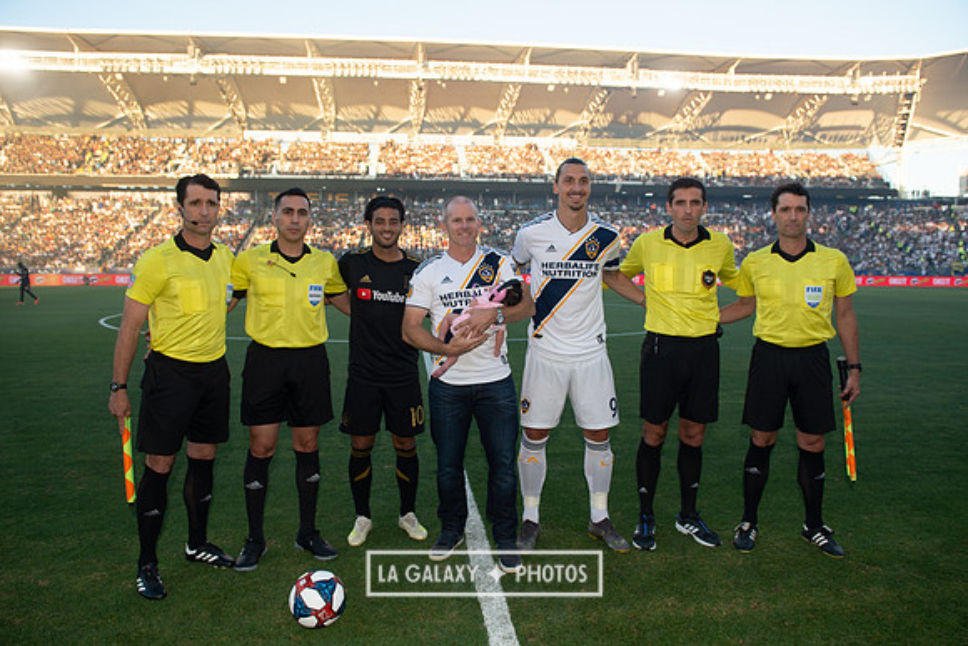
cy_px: 323
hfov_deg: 71.5
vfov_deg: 51.3
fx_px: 672
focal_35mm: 25
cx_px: 484
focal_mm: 24
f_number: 4.5
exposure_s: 1/500
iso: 160
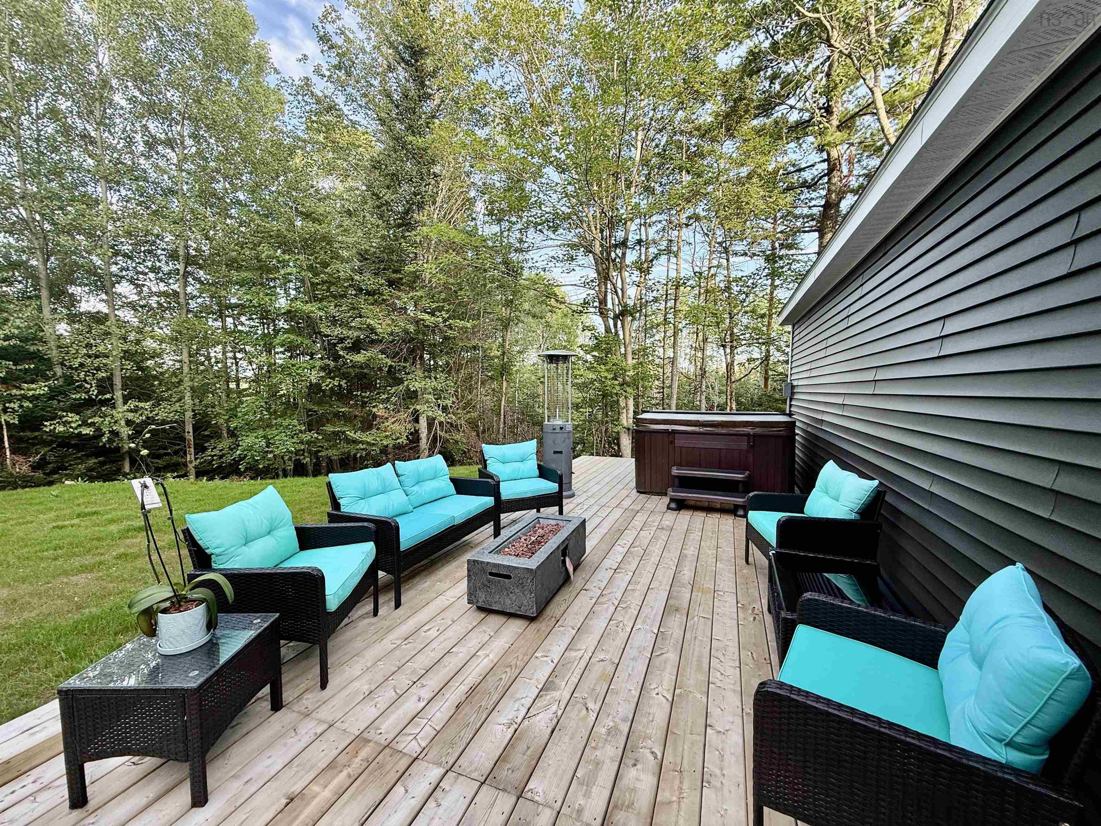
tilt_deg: -3.6
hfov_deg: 102.1
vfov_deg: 85.7
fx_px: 445
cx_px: 550
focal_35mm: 14
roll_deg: -1.2
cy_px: 413
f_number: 2.2
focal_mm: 2.22
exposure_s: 1/113
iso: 64
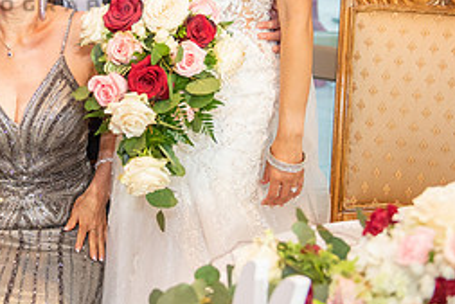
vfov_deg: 13.8
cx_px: 43
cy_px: 5
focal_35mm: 98
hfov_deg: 20.4
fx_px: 1239
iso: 1250
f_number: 2.8
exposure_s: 1/125
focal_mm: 38
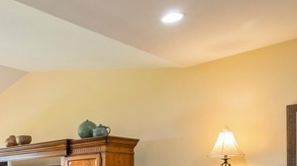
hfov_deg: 39.7
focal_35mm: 44
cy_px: 185
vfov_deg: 25.0
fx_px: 346
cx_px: -13
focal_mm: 14
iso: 200
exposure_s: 1/3
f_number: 8
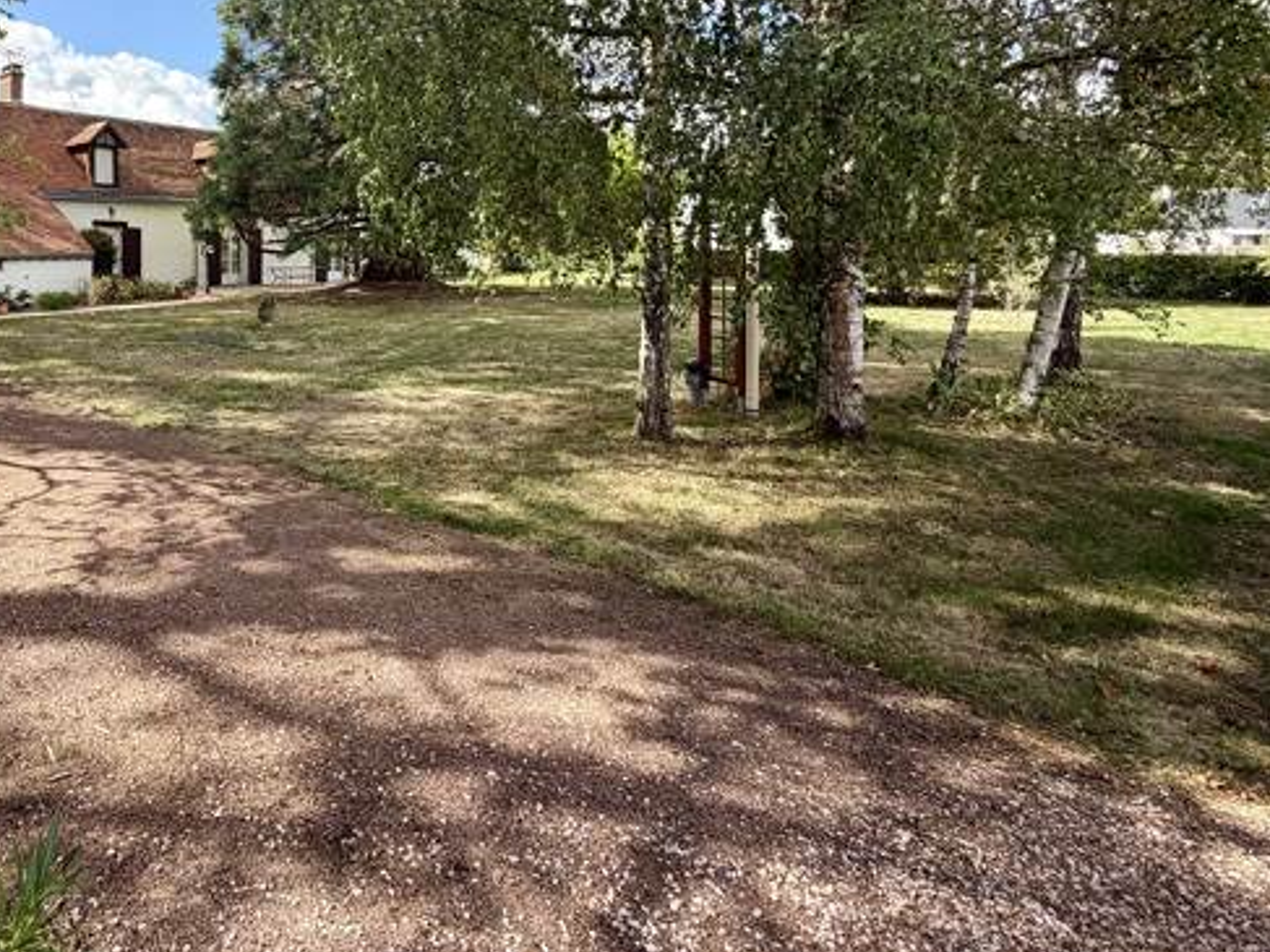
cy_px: 271
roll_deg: +0.1
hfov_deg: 68.6
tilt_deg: -1.3
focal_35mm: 23
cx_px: 300
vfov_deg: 56.7
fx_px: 844
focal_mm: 2.22
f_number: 2.2
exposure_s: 1/502
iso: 50
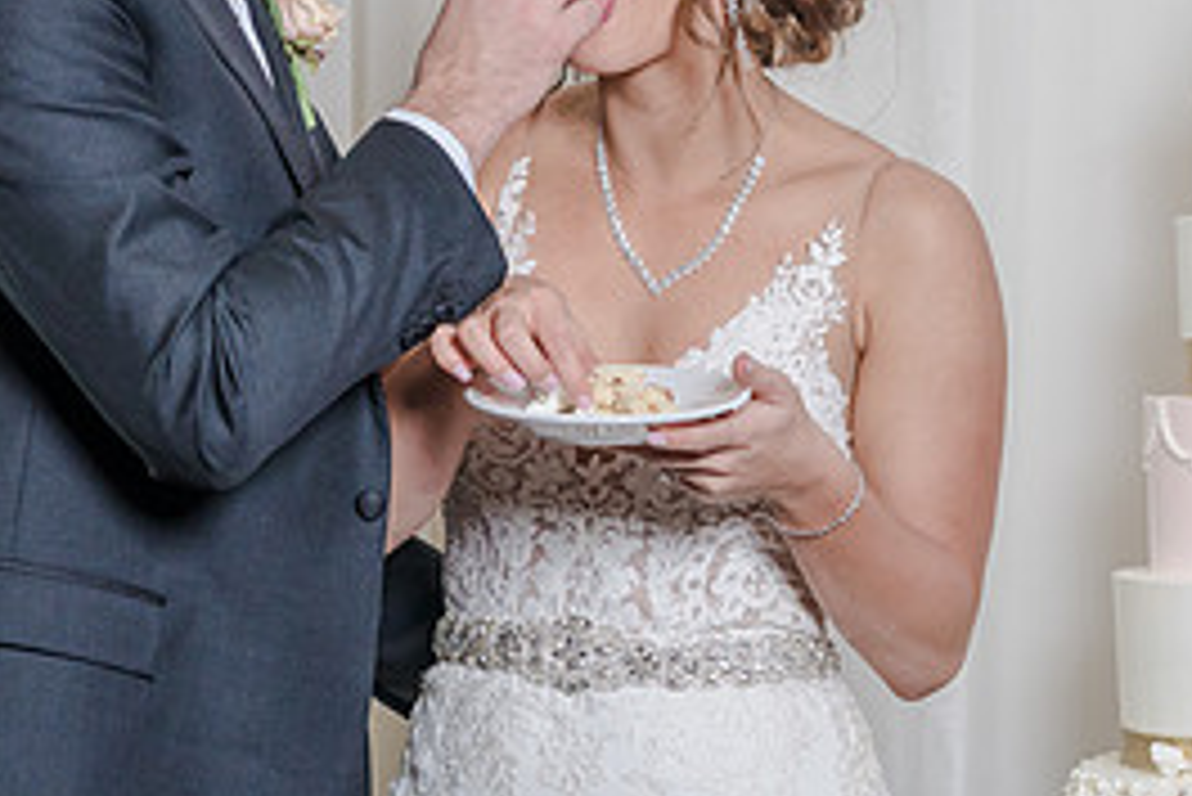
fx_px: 5632
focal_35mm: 170
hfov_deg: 12.1
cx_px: 689
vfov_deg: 8.1
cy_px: 192
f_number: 5.6
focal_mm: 72
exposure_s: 1/100
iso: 2000
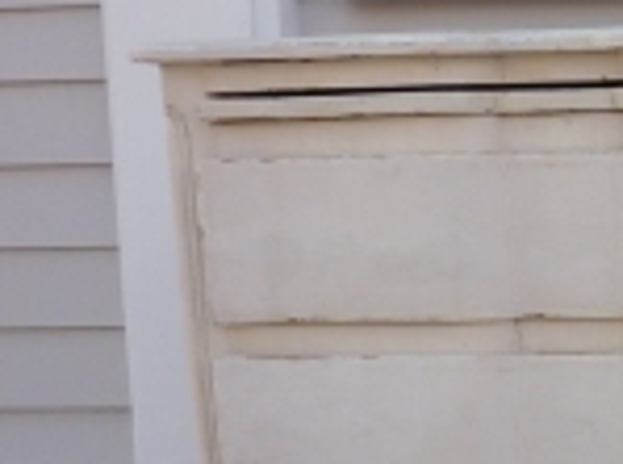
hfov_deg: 15.8
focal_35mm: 101
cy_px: 405
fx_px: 1813
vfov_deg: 14.5
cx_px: 1208
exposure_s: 1/160
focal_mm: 4.1
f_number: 4
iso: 80
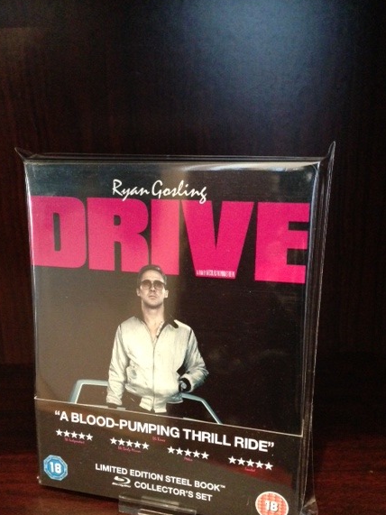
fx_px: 550
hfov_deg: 38.6
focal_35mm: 37
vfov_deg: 50.1
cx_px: 175
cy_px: 282
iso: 800
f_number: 2.4
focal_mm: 4.1
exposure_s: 1/15
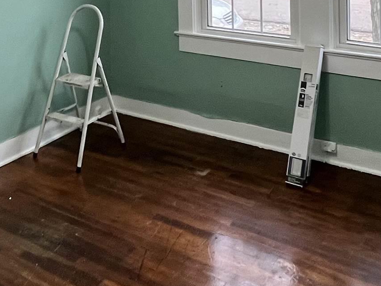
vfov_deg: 27.0
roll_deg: +1.3
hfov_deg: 40.0
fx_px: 517
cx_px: 128
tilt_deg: -2.4
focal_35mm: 47
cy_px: -64
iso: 200
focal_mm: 1.57
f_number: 1.8
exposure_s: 1/120
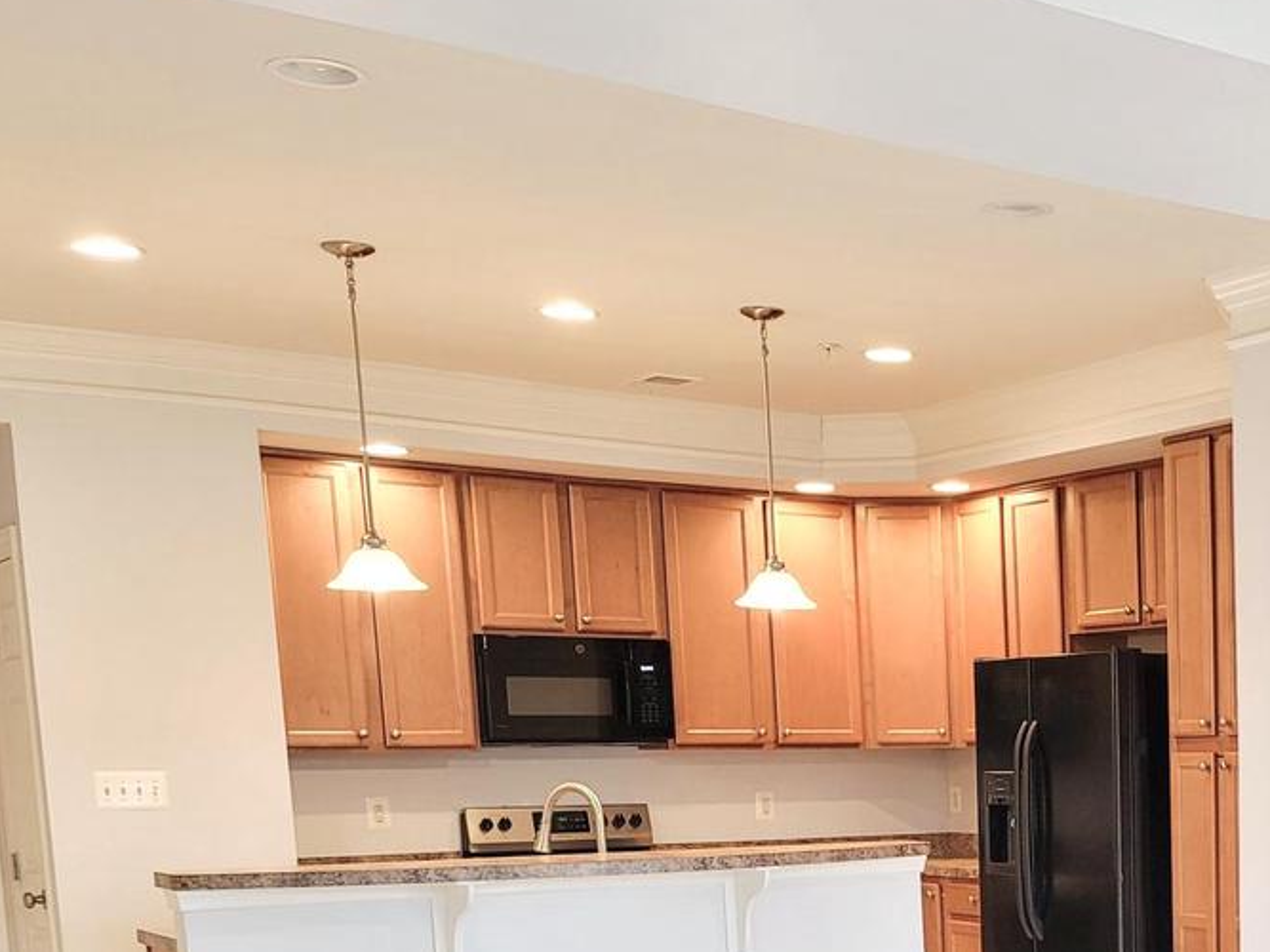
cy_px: 1002
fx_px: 1981
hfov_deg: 32.9
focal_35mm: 54
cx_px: 1243
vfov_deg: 25.4
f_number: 1.8
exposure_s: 1/60.2
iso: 200
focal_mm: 7
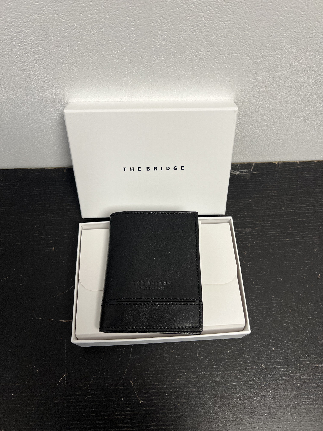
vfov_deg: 67.3
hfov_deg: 53.1
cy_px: 216
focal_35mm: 26
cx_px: 162
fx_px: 323
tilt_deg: -64.2
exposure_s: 1/100
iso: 100
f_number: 1.5
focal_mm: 5.7
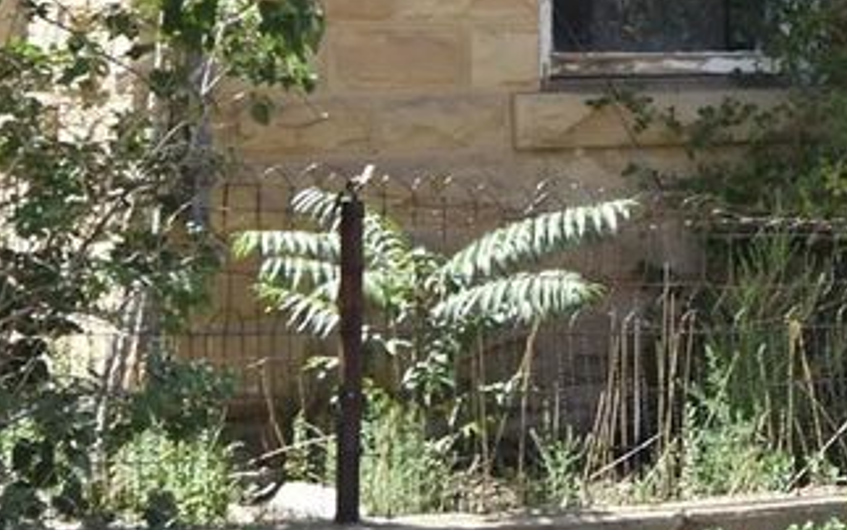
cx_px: 999
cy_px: -92
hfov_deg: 19.4
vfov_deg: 12.6
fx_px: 2346
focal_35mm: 102
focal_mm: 21
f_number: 8
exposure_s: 1/250
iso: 220
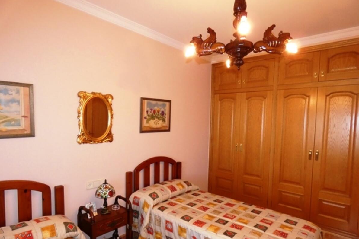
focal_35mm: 21
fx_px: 209
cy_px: 135
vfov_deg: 59.3
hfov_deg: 81.2
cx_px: 181
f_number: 2.8
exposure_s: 1/60
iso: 640
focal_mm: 3.6
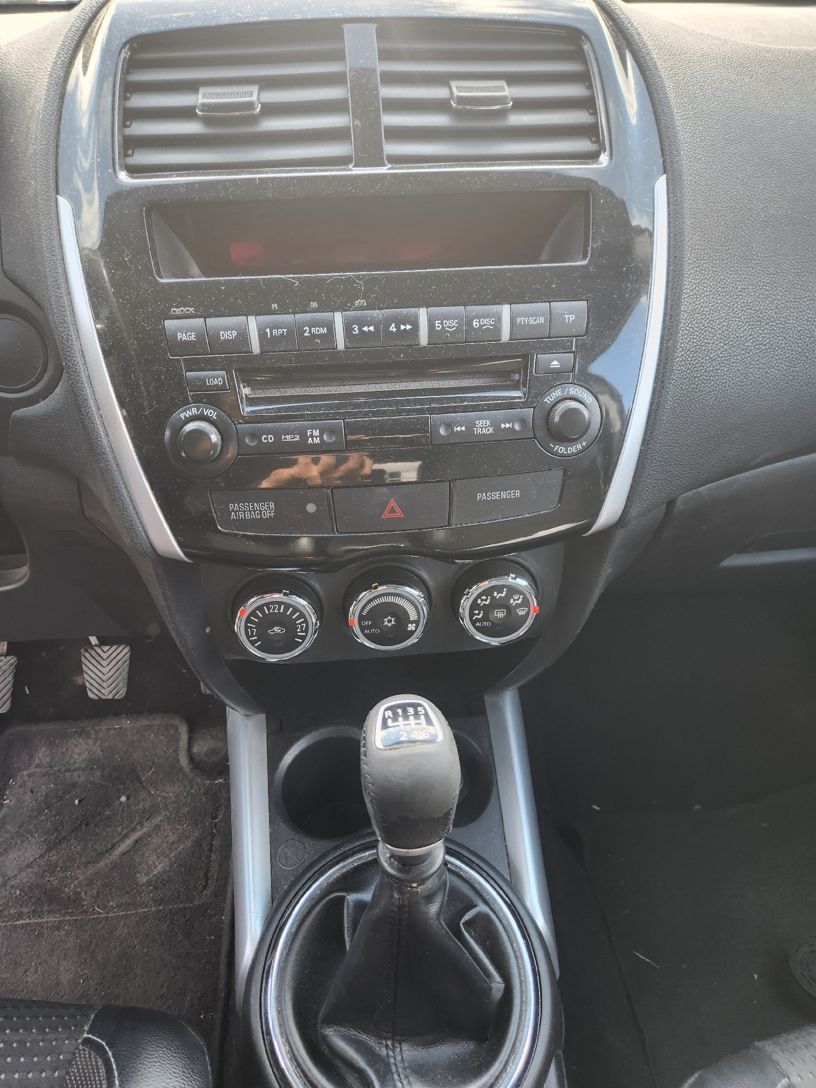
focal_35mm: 23
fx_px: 723
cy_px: 544
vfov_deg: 73.9
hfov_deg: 58.9
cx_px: 408
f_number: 1.8
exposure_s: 1/182
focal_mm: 5.4
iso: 100
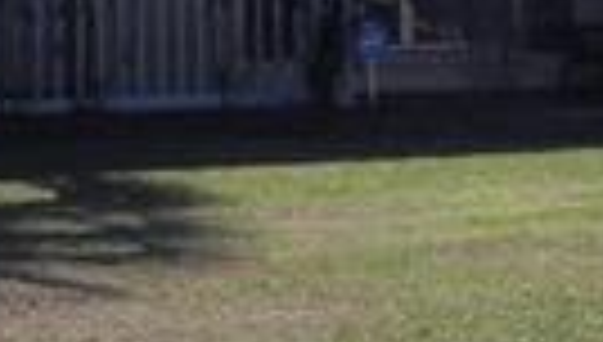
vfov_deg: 6.3
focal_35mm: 192
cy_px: -81
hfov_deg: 11.1
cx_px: 652
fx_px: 3076
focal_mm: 6.6
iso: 160
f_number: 6.3
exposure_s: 1/400
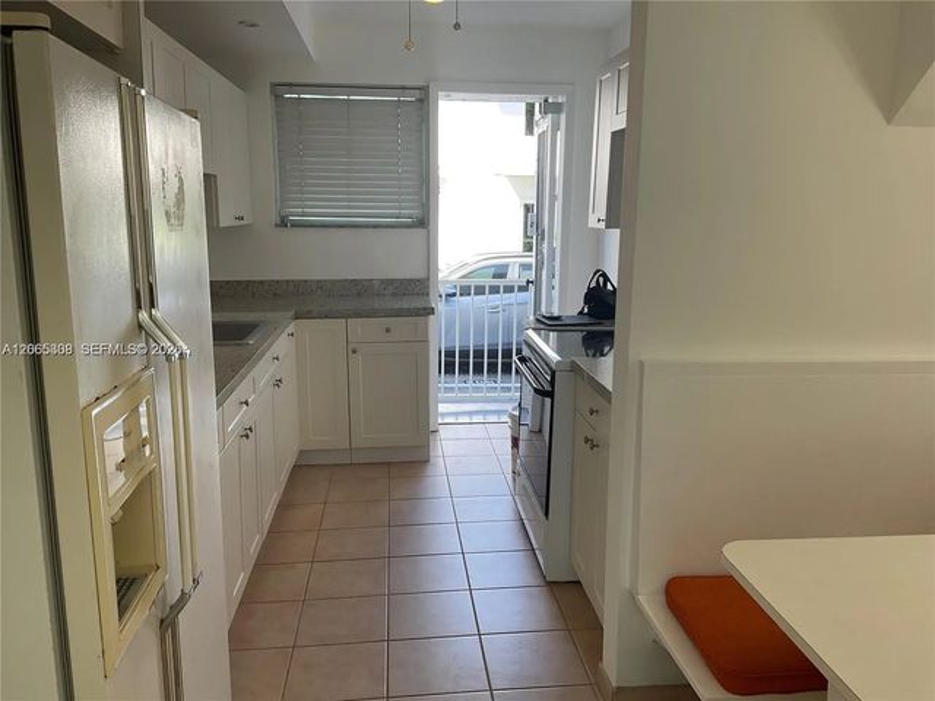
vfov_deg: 48.2
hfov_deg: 61.7
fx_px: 783
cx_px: 468
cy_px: 350
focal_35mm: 29
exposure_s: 1/133
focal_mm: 3
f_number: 1.8
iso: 16
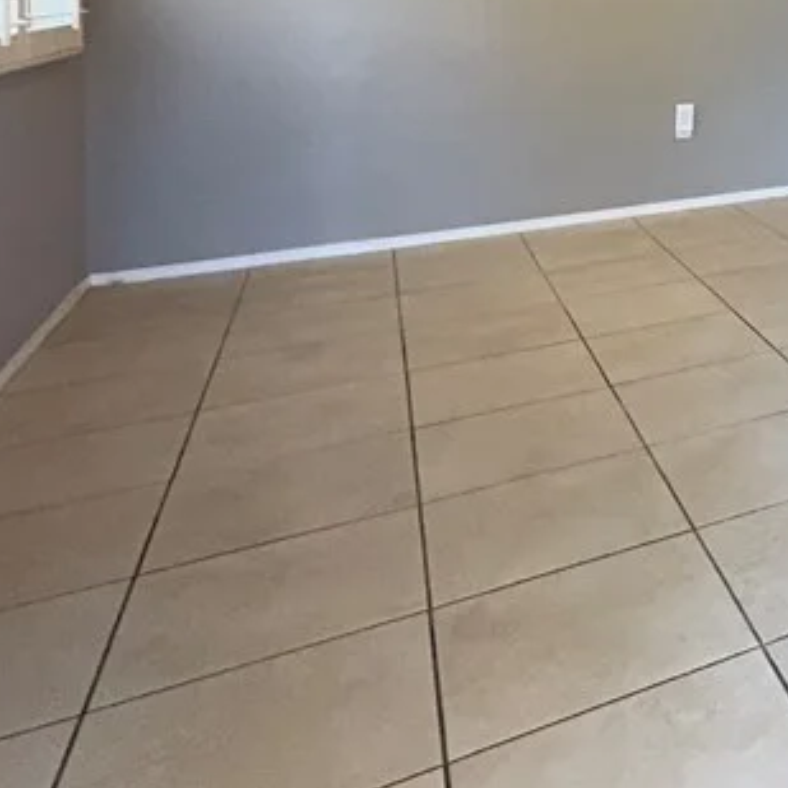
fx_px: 1056
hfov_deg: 29.5
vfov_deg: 36.2
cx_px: 1111
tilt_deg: -0.8
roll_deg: -0.2
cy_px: -29
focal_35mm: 41
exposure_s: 1/120
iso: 200
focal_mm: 2.22
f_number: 2.2
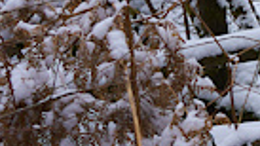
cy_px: -158
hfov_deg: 7.0
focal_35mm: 267
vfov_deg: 4.5
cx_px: 869
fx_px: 1840
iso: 200
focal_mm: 35
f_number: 8
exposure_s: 1/60
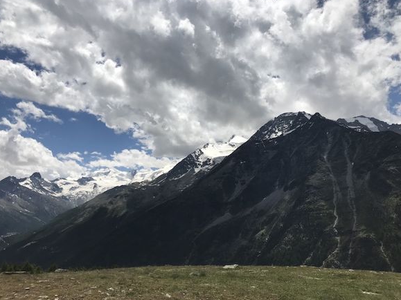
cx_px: 203
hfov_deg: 61.7
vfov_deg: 48.2
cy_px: 147
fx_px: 336
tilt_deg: +12.1
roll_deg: +0.0
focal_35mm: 29
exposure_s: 1/8000
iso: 25
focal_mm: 3.99
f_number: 1.8
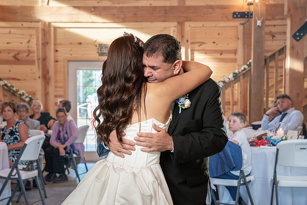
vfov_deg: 16.8
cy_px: 129
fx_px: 694
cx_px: 127
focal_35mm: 81
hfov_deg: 24.9
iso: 2000
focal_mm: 64
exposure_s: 1/200
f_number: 5.6
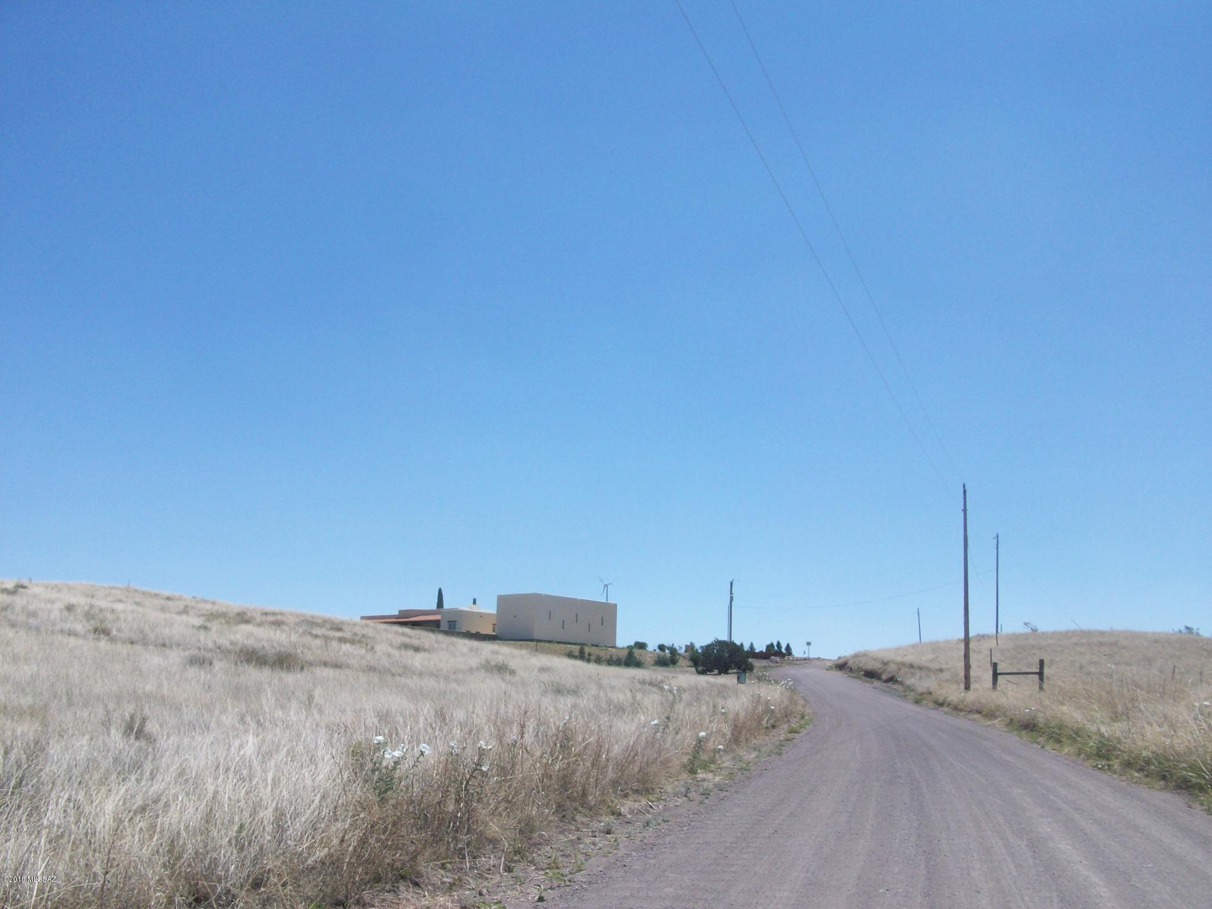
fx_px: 1190
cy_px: 454
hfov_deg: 54.0
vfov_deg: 41.8
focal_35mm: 34
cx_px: 606
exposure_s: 1/413
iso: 64
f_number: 5.5
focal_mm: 5.7
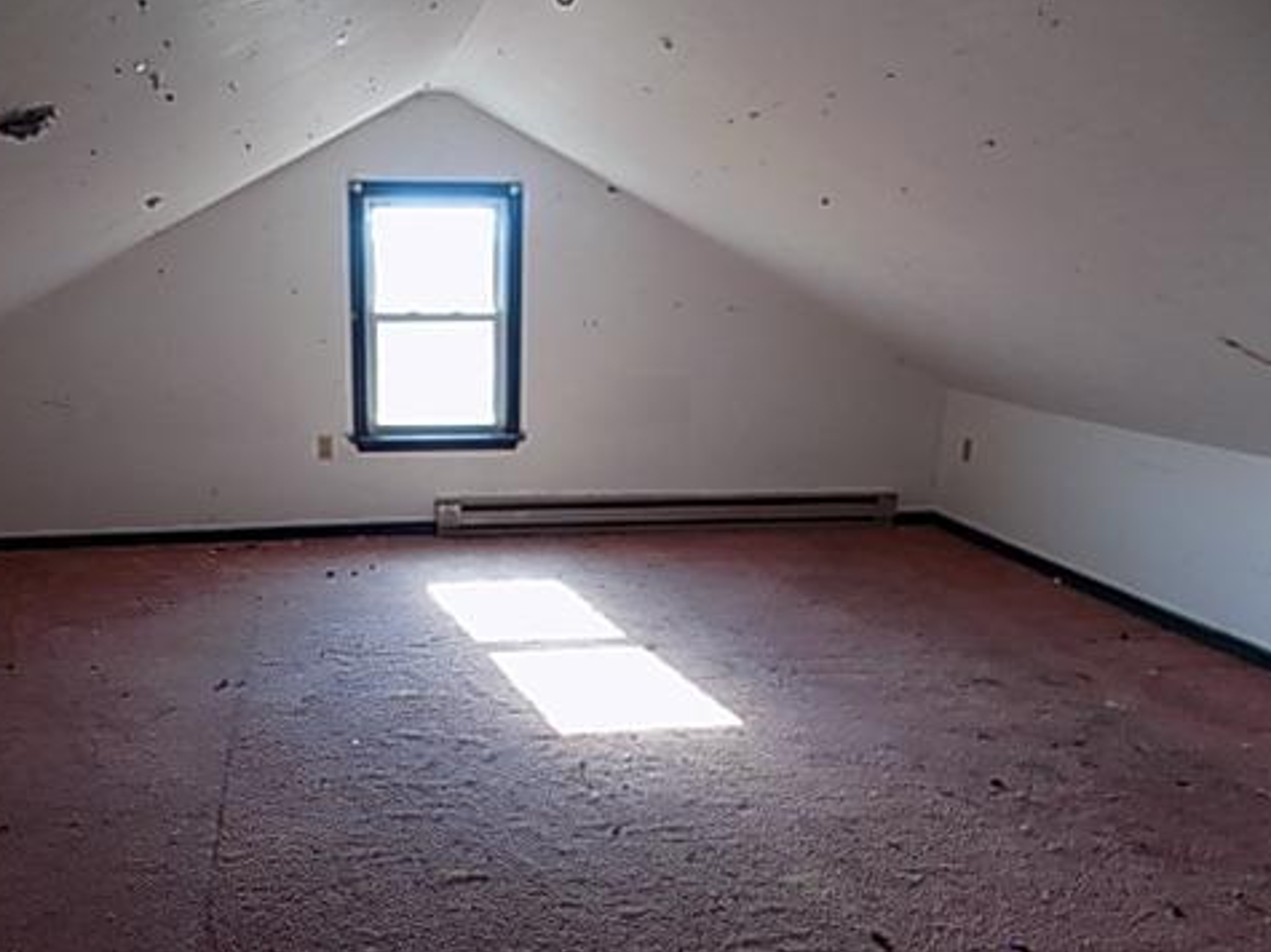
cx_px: 476
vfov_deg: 45.1
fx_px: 1138
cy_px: 594
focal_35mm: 31
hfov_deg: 57.6
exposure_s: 1/30
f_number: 3.1
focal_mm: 4
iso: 80
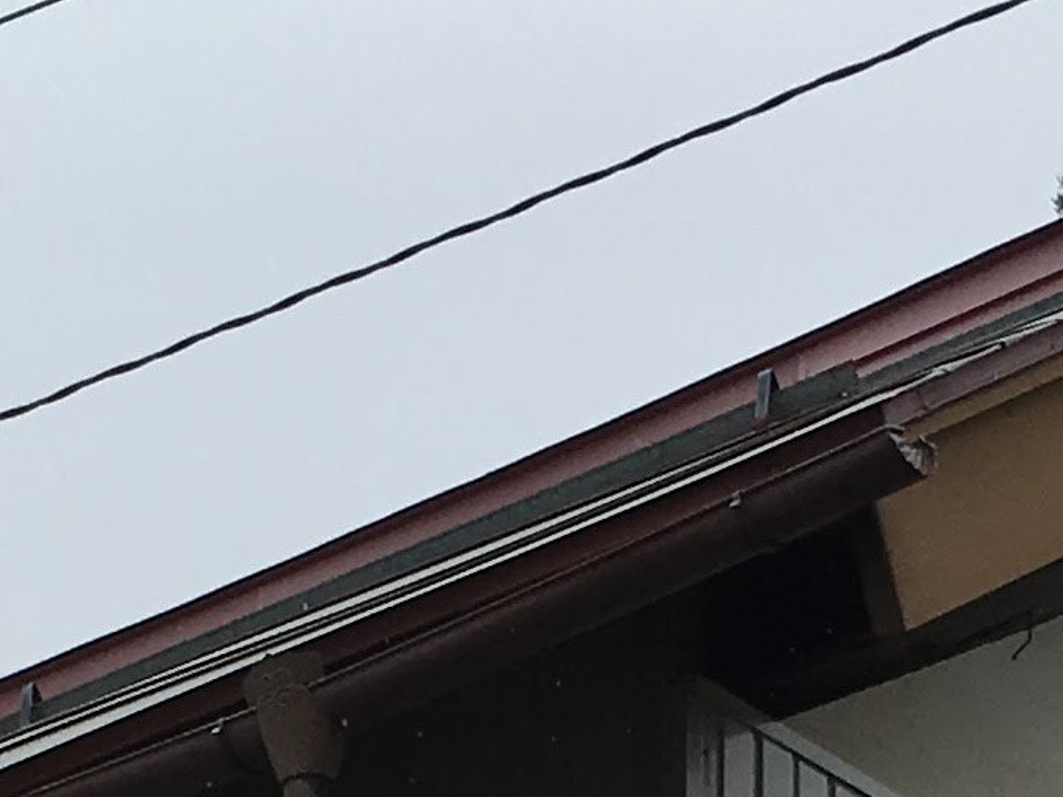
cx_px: 209
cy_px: 1943
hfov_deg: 11.4
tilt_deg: +16.4
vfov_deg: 7.9
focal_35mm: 173
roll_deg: -1.2
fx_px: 5313
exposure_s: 1/1637
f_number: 2.2
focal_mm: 4.15
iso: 25
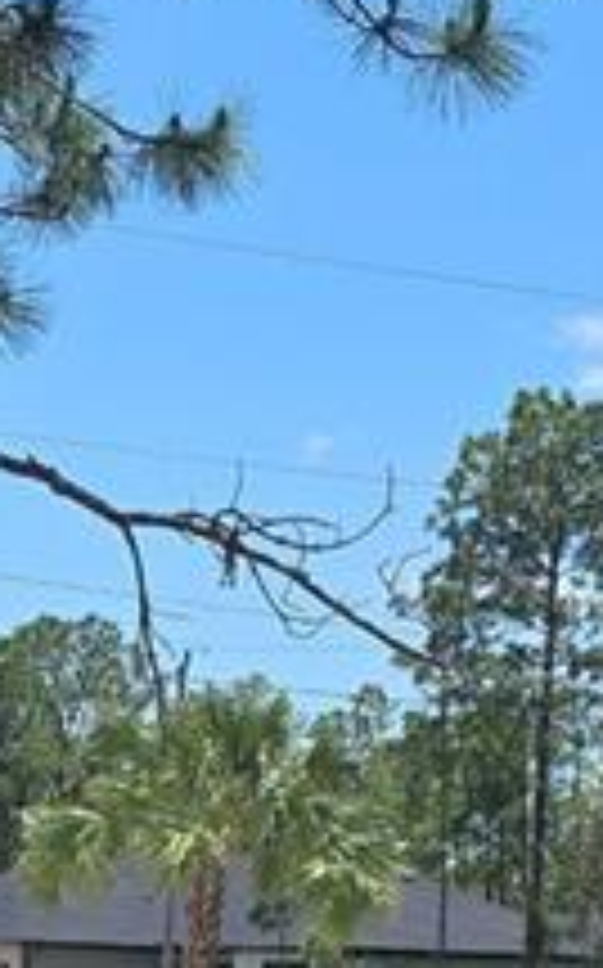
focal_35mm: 136
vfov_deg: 14.6
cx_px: 126
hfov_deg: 9.6
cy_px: 1337
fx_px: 3583
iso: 12
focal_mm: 6.3
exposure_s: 1/834
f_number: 1.7
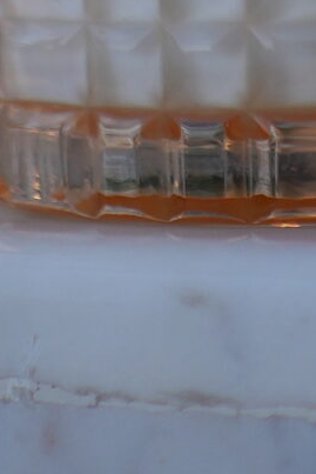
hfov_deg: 4.2
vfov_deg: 5.8
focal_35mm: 330
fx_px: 4341
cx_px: 9
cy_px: -946
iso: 160
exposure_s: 1/200
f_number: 1.8
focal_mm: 35
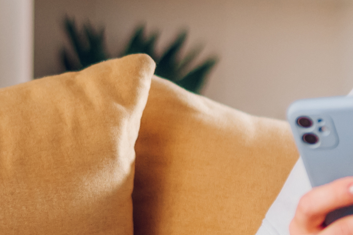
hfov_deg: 7.1
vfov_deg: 4.7
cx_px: 341
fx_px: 2851
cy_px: 157
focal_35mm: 291
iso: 400
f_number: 1.8
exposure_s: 1/100
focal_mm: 50
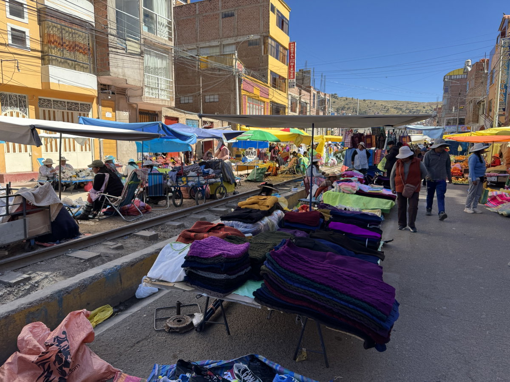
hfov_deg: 71.6
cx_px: 255
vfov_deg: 56.8
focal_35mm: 24
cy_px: 191
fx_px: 354
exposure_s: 1/1311
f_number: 1.78
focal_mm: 6.76
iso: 80
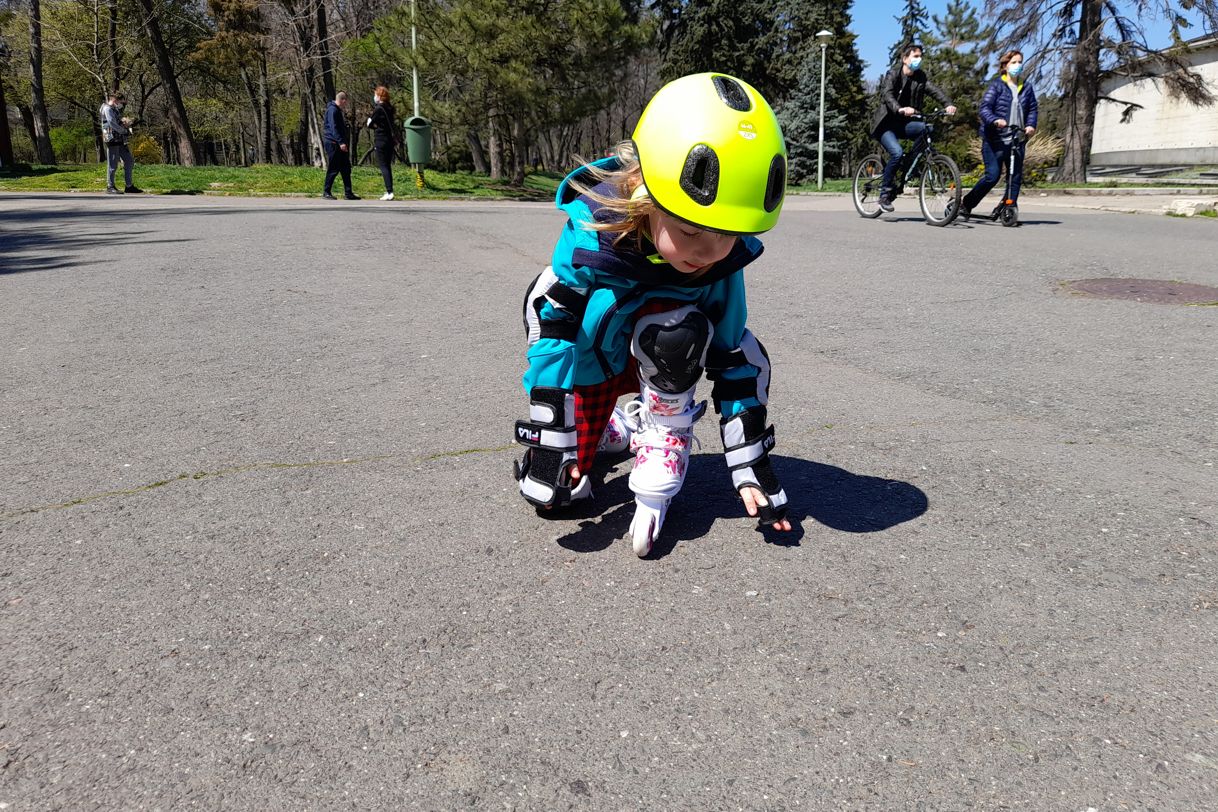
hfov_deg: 67.4
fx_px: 913
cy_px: 353
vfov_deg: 47.8
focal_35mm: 27
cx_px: 623
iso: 20
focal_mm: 4.6
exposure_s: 1/562
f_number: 2
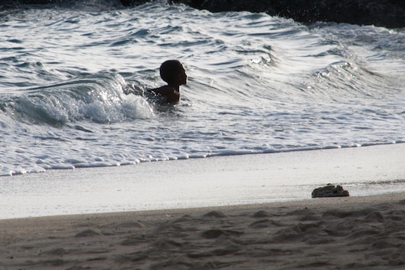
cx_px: 176
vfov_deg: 2.5
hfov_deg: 3.8
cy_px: 68
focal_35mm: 540
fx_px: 6075
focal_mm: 200
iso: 180
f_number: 6.3
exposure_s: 1/500
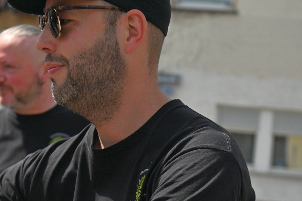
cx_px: 121
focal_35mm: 77
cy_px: 137
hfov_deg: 26.3
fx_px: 645
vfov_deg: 17.6
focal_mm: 48
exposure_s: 1/5000
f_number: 5.6
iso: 320
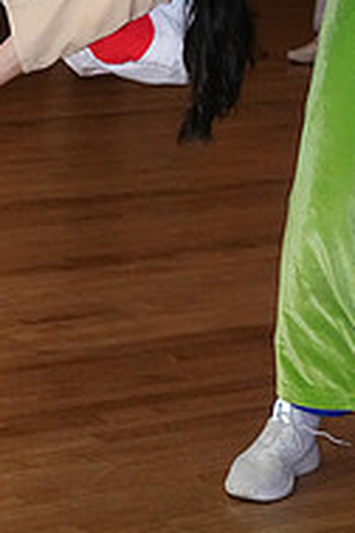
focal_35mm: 160
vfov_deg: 12.4
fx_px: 2366
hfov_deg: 8.6
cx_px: 221
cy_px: -164
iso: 5000
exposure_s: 1/200
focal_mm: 52
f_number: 4
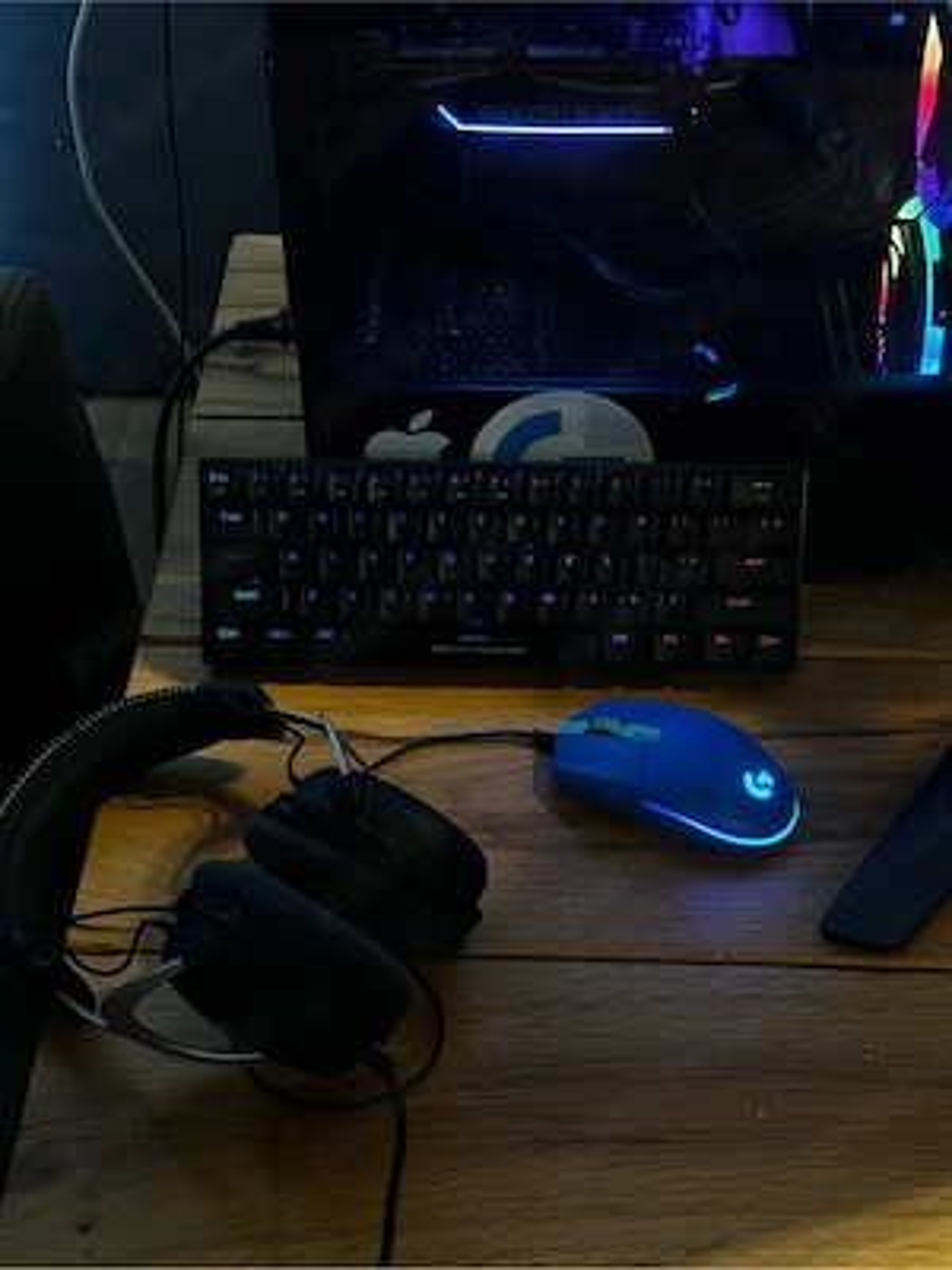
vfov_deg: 39.7
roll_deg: -0.5
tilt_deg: -43.9
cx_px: 476
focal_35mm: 48
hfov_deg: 30.3
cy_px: 635
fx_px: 1760
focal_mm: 6.86
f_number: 1.78
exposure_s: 1/49
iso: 250
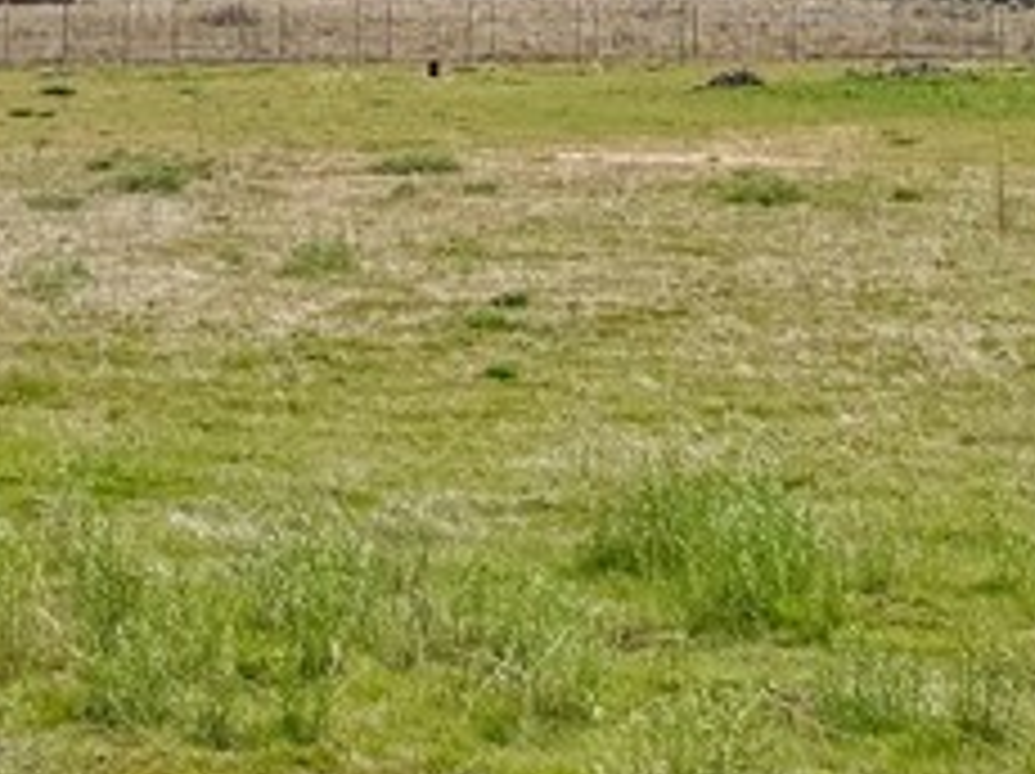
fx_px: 3196
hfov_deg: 18.1
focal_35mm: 107
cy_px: -124
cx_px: 94
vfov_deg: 13.5
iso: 80
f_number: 1.78
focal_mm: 6.76
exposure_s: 1/9091
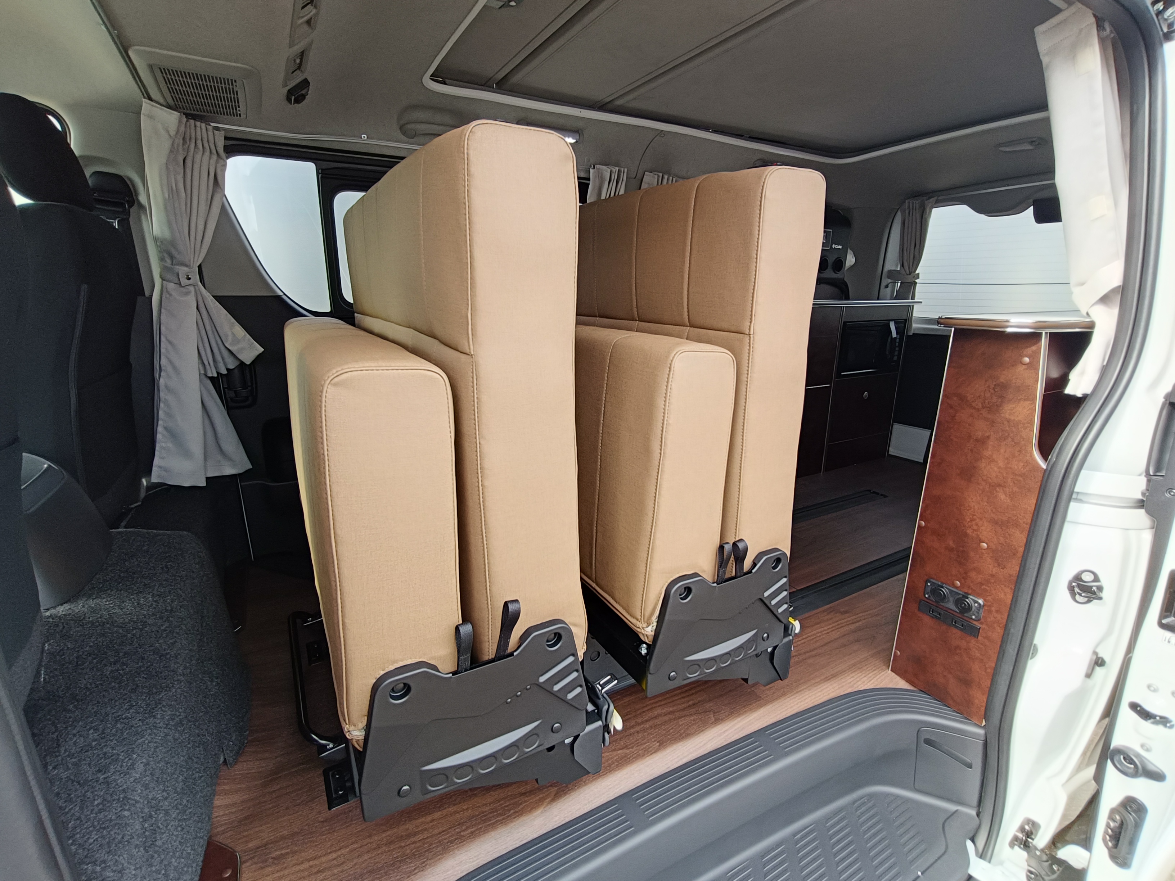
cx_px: 588
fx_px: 543
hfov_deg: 94.5
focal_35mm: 16
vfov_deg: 78.1
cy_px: 440
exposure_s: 1/100
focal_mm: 1.68
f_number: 2.2
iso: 160
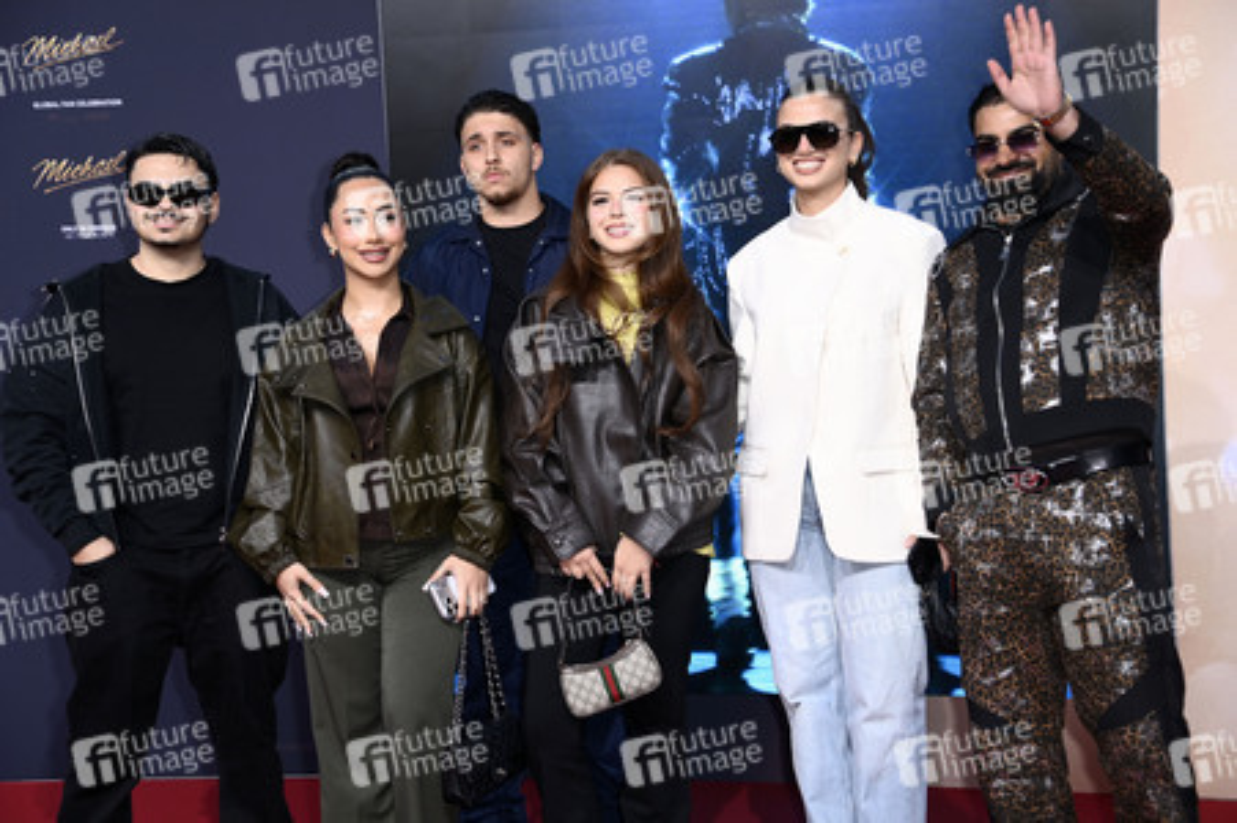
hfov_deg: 24.8
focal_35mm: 82
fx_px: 2815
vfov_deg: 16.6
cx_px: 618
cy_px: 412
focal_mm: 82
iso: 400
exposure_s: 1/250
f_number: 5.6
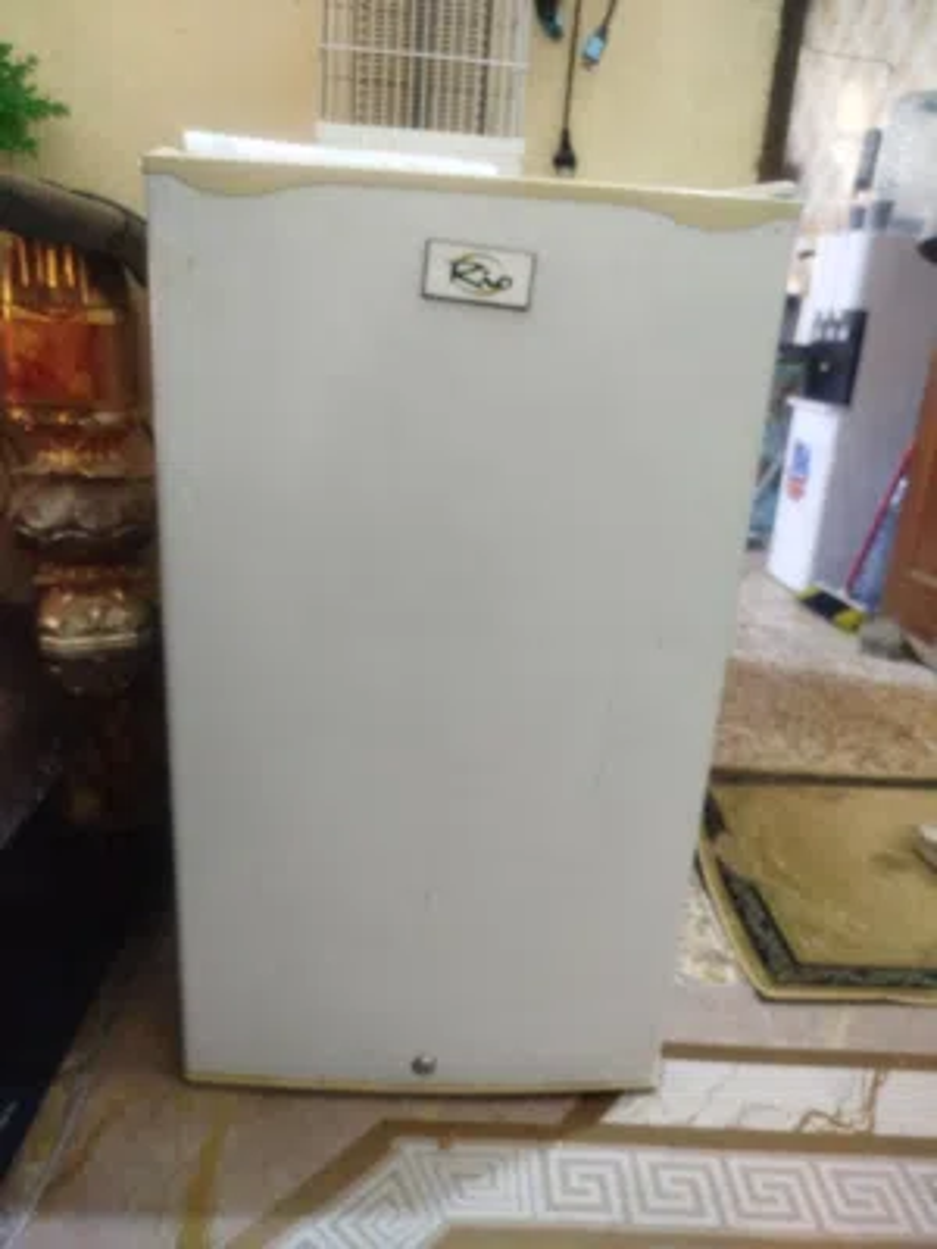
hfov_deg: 56.8
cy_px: 624
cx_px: 468
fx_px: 866
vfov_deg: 71.6
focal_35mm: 24
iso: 800
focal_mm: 5.31
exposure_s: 1/25
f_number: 1.7
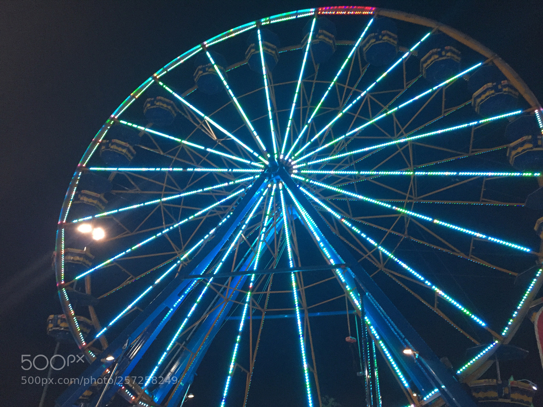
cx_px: 272
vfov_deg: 48.2
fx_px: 455
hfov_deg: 61.7
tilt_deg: +31.4
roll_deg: -4.3
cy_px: 204
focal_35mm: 29
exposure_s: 1/30
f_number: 2.2
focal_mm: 4.15
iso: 160
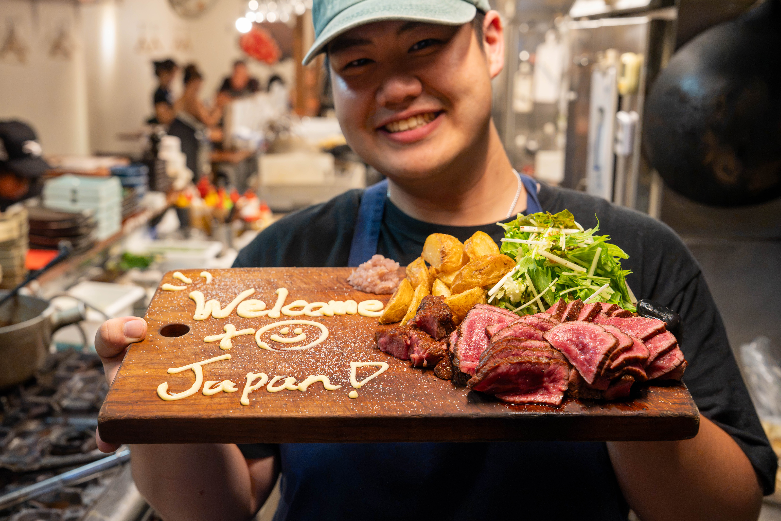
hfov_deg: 42.1
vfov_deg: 28.8
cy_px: 247
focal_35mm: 47
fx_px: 1013
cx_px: 366
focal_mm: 44
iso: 4000
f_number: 5.6
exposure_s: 1/80
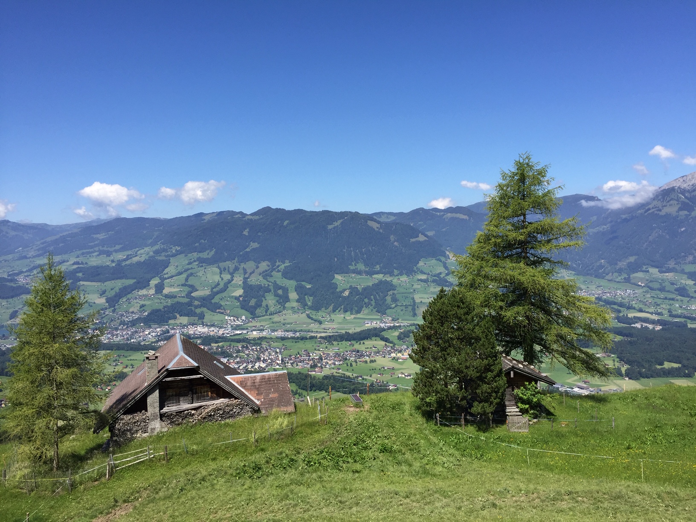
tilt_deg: -1.5
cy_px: 261
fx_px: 583
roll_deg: +0.6
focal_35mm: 29
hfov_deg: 61.7
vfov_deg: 48.2
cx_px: 348
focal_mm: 4.15
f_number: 2.2
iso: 32
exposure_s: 1/1799
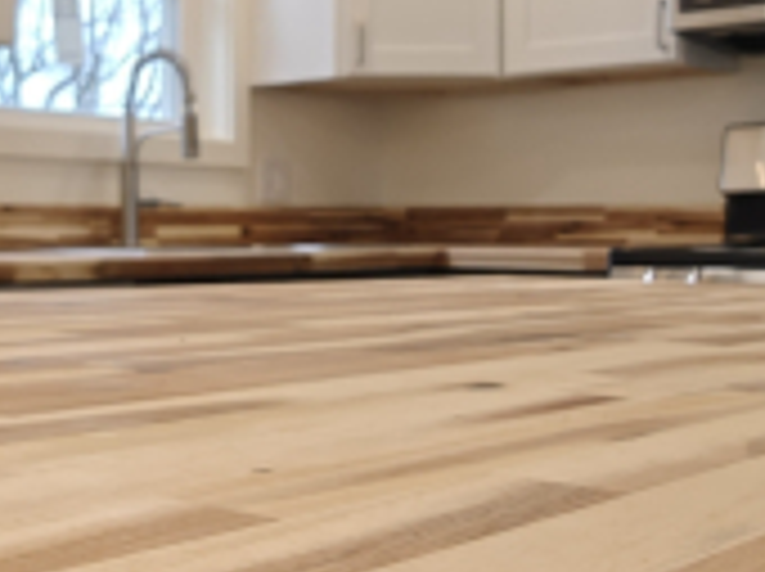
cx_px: 232
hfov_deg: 32.4
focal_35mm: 59
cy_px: 189
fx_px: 1302
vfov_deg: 24.6
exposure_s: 1/120
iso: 160
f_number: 2
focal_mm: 2.3
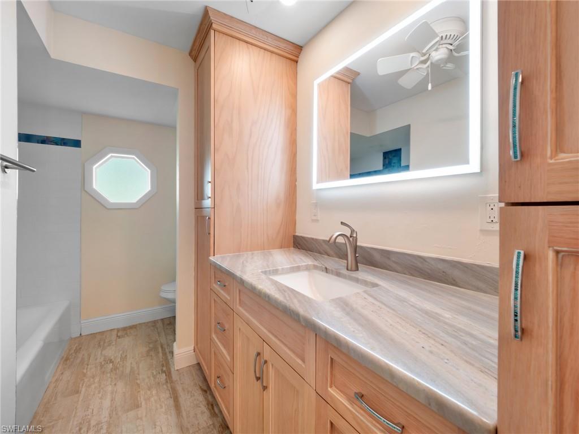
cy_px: 217
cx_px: 290
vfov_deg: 85.7
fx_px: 234
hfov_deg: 102.1
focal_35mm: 14
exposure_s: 1/8
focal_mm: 7
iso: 200
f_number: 7.1
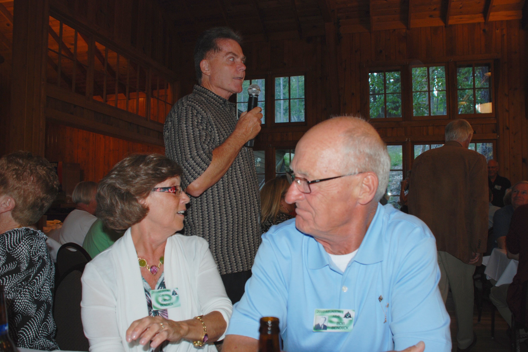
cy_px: 180
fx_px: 411
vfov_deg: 46.4
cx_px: 268
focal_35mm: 28
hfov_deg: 65.5
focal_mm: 18
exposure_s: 1/60
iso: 200
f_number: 3.5
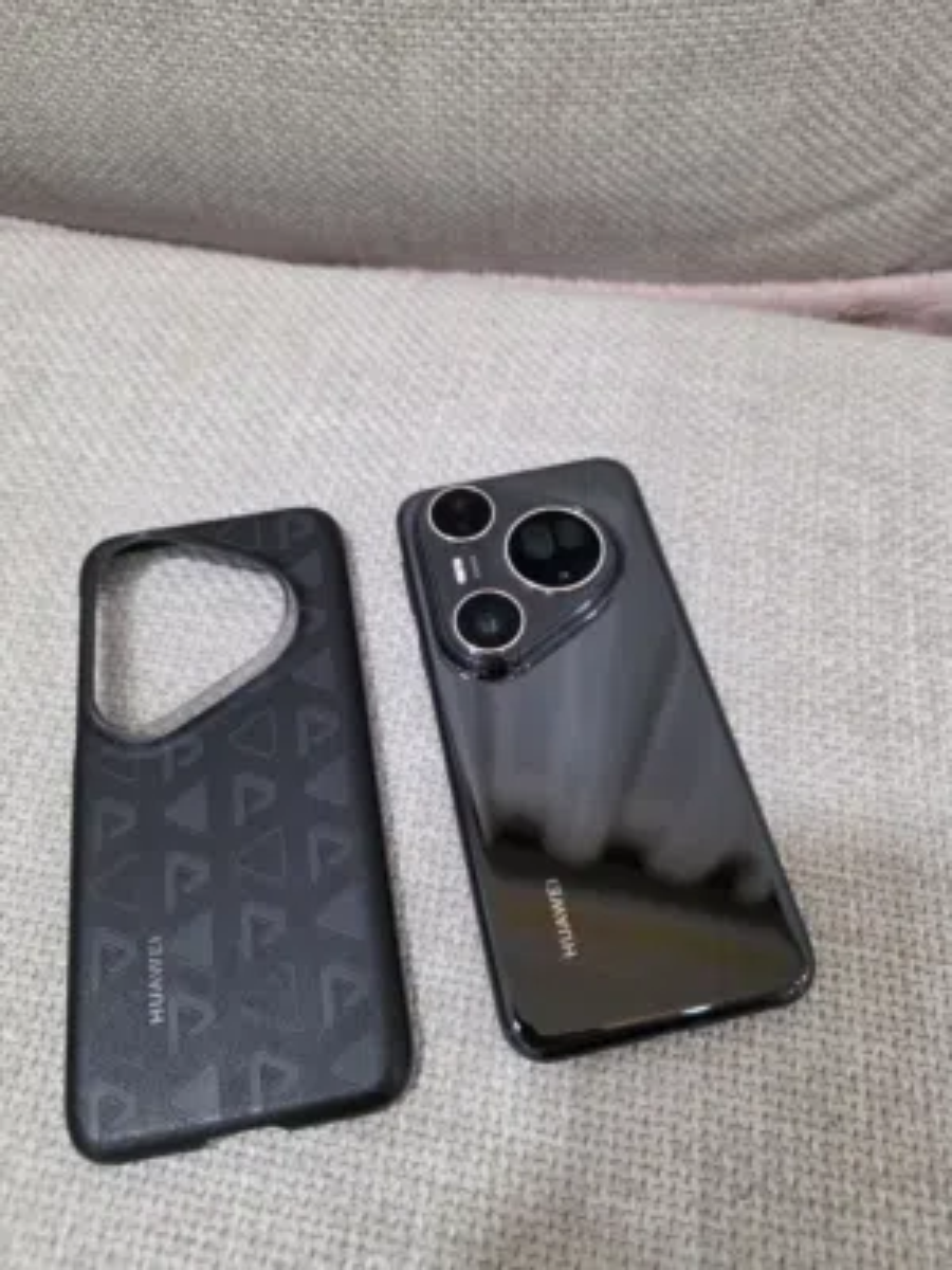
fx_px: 843
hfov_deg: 58.9
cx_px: 476
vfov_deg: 73.9
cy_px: 635
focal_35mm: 23
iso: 1000
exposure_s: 1/100
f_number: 1.7
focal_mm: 6.3
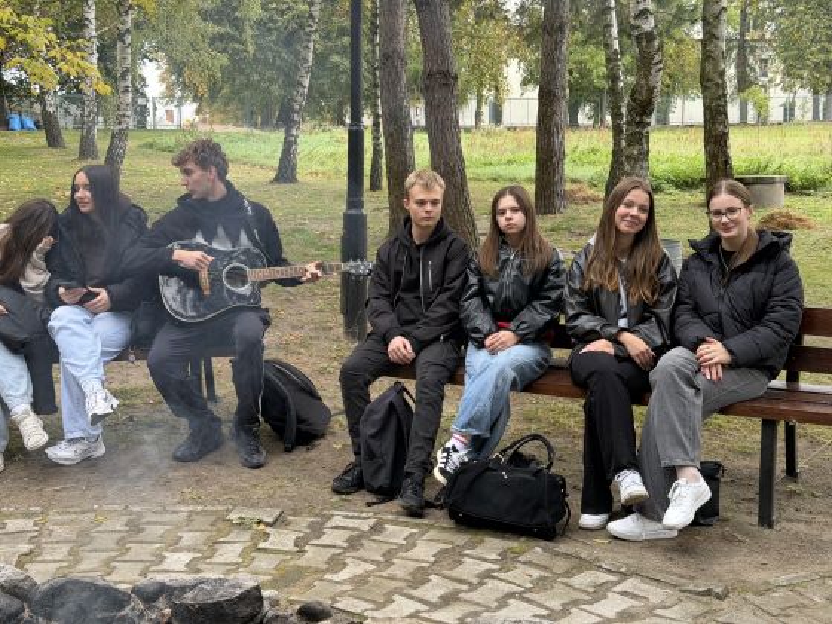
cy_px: 312
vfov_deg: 30.3
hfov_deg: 39.7
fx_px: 1154
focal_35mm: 48
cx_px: 416
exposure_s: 1/342
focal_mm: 6.76
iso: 64
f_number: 1.78
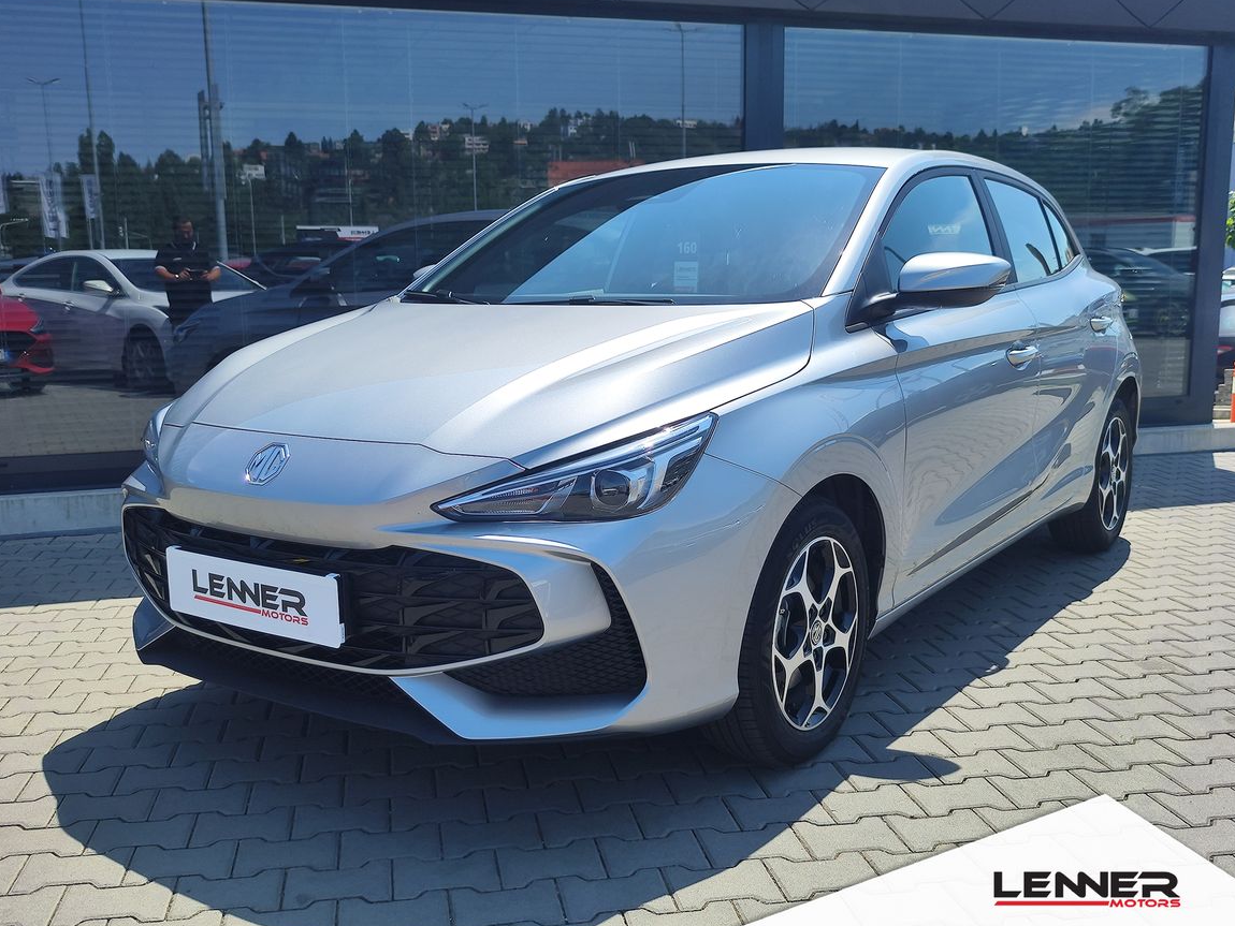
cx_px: 602
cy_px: 473
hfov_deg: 71.6
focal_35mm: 24
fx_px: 856
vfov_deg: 56.8
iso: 50
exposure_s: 1/1173
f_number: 1.69
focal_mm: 7.01
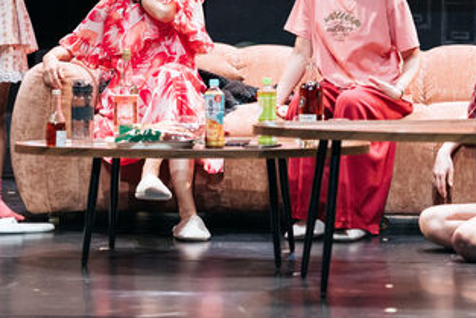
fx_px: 1495
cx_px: 255
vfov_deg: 12.0
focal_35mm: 113
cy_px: 20
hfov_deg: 18.1
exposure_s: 1/1250
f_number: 2
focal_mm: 59
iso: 3200
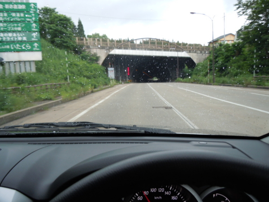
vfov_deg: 46.8
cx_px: 134
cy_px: 101
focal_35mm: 30
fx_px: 233
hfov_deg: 60.0
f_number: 3.5
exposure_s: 1/60
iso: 125
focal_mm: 5.4
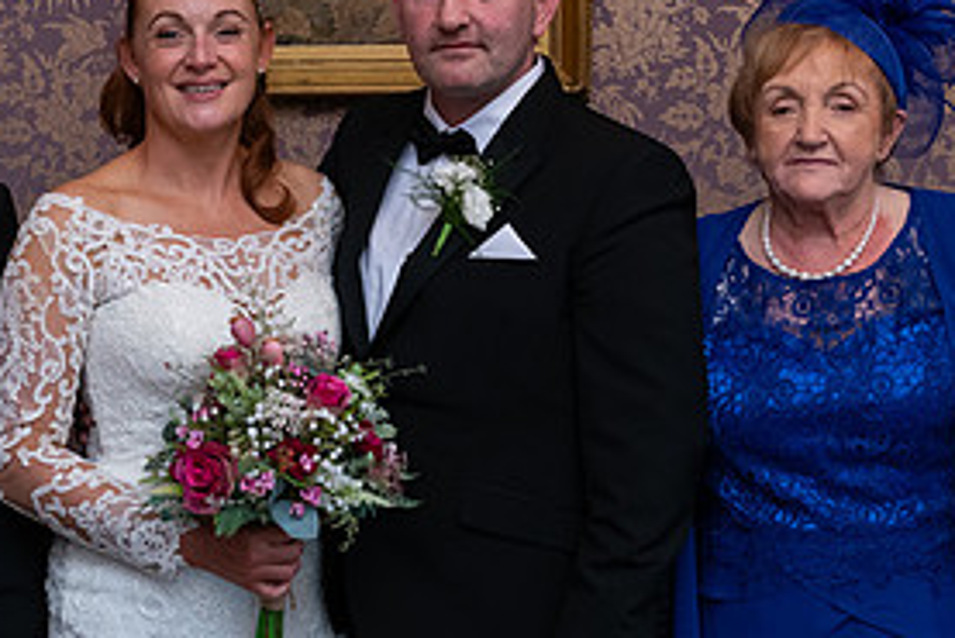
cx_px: 314
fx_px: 2442
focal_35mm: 92
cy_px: 285
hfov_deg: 22.0
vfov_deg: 14.9
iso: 1250
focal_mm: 42
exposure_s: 1/160
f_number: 5
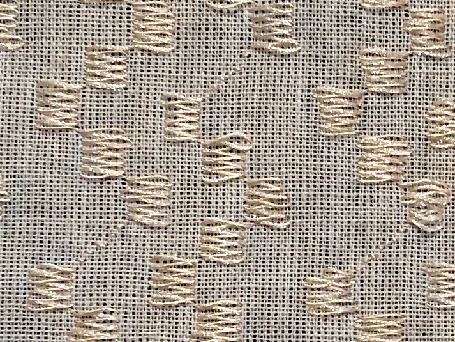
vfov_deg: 12.4
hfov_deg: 16.3
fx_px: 1564
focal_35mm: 119
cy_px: 299
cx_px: 442
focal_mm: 2.78
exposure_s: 1/100
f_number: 2
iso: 100
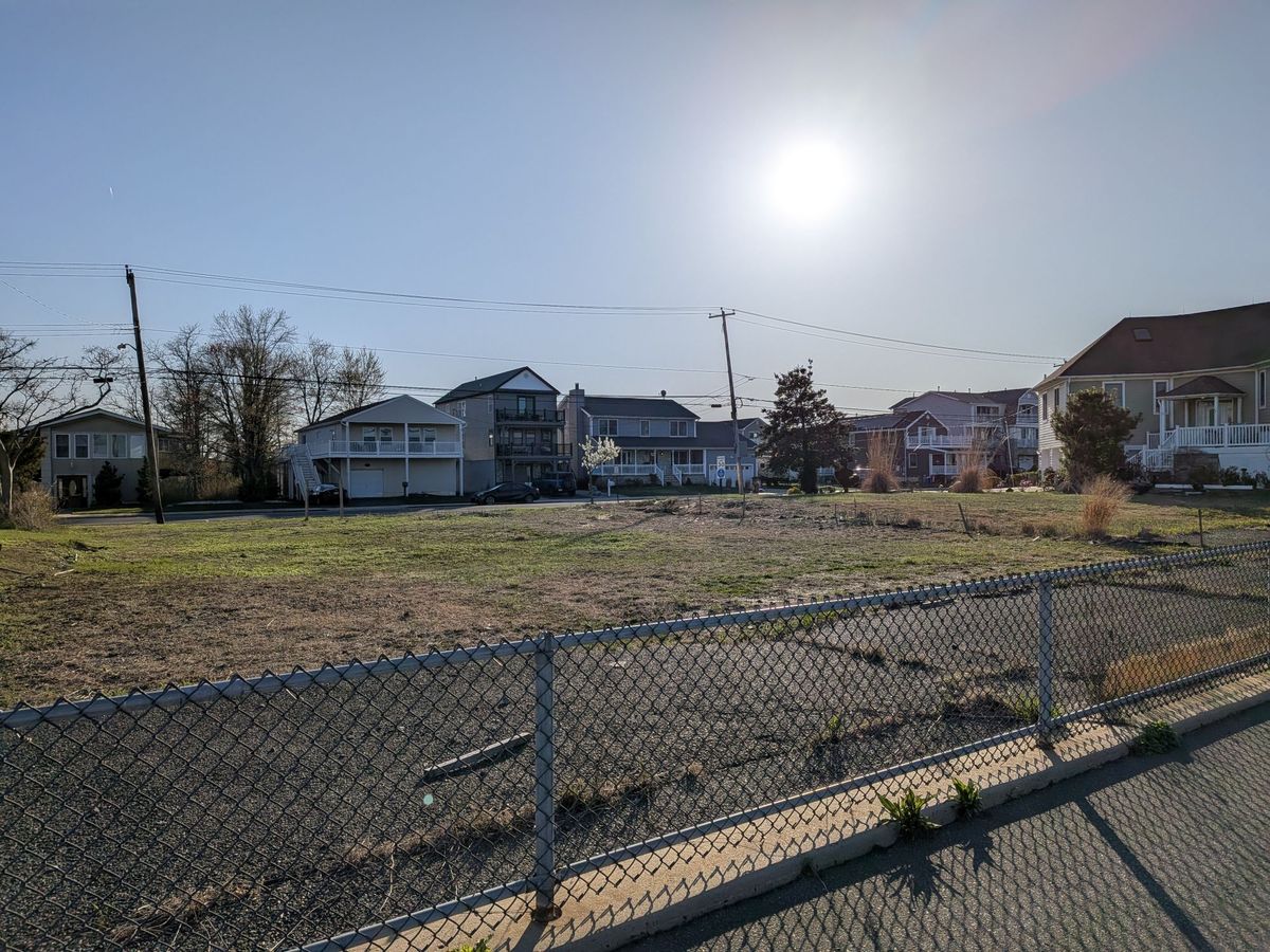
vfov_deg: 56.8
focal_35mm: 24
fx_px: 881
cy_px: 476
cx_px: 635
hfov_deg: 71.6
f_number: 1.7
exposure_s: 1/5848
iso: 28
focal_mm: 4.53
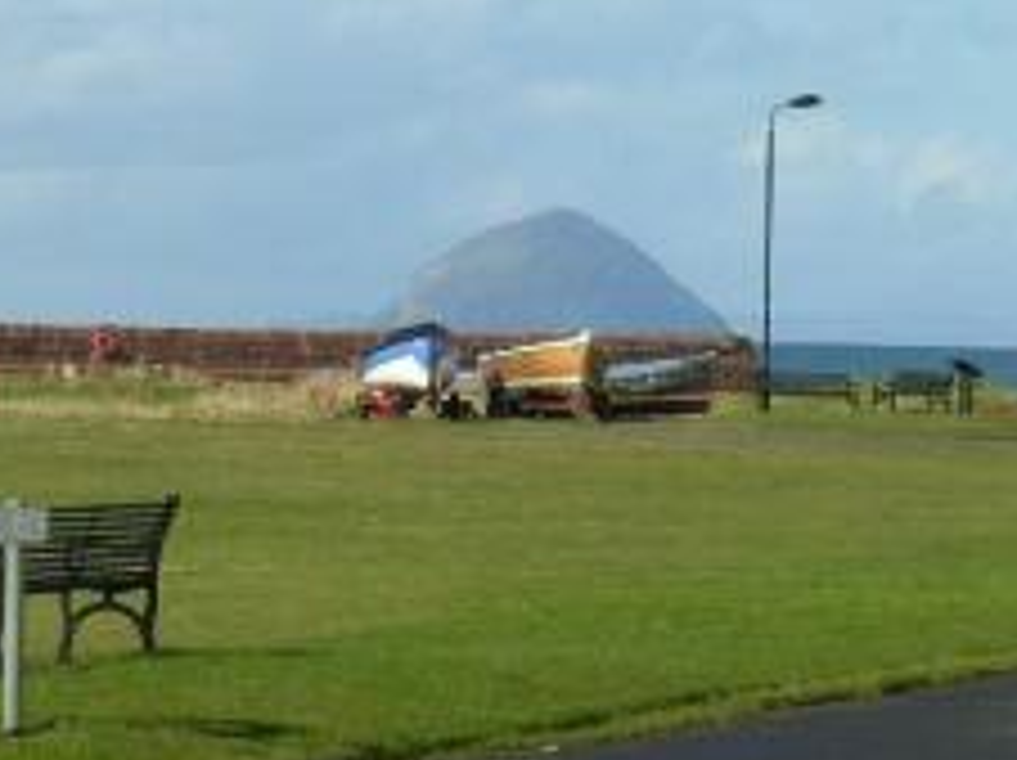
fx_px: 7132
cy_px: 34
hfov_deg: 8.1
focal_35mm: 243
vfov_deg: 6.1
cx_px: 178
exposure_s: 1/198
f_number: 7.1
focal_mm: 24
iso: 50
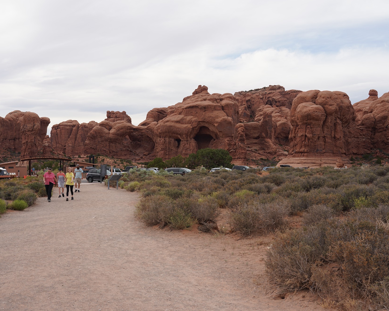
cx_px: 176
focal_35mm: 43
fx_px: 495
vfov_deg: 34.9
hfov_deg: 42.9
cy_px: 156
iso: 100
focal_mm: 38
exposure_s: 1/100
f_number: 10
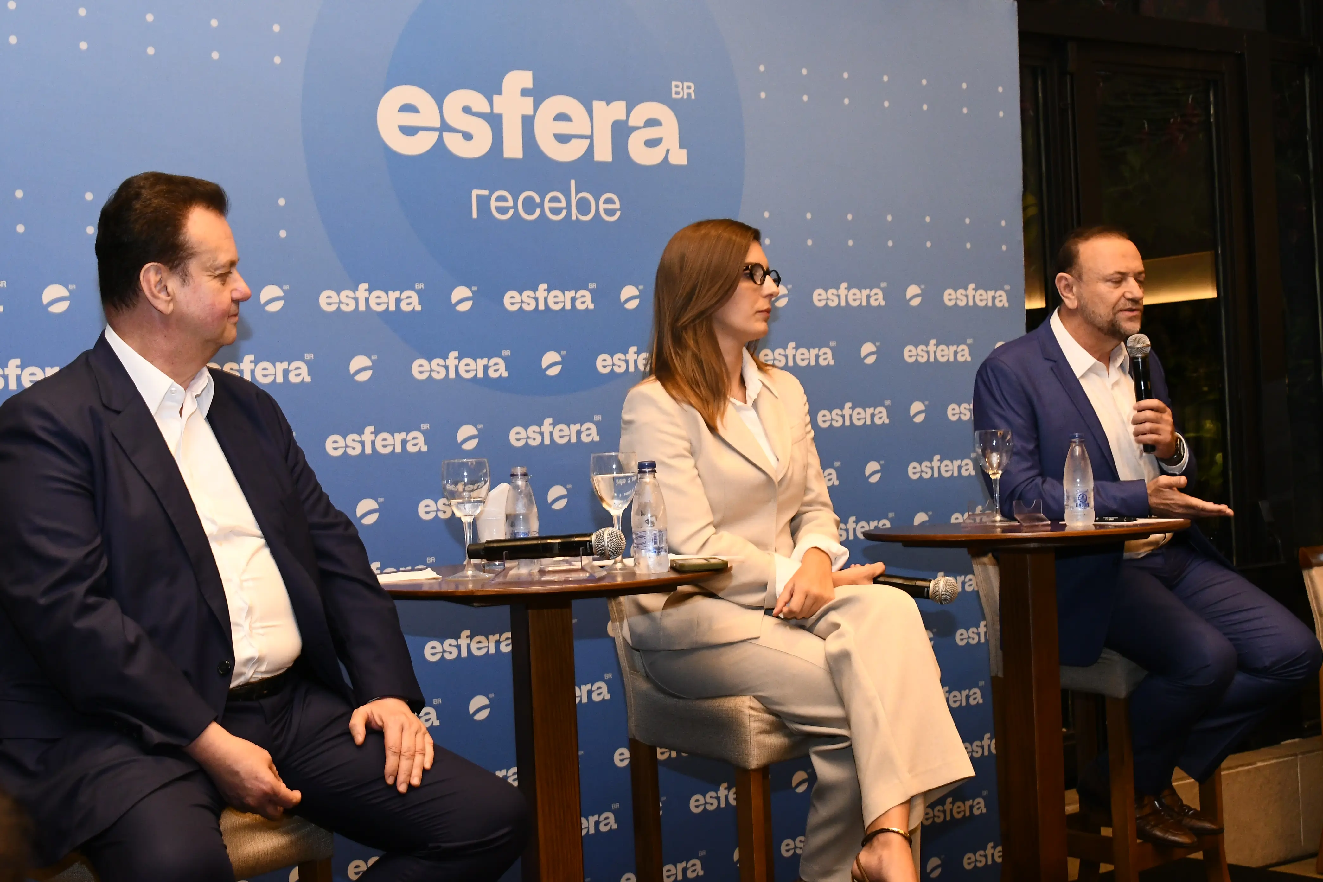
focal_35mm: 52
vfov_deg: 26.0
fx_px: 1911
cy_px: 441
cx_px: 662
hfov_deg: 38.2
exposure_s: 1/40
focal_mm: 35
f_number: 7.1
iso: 2500
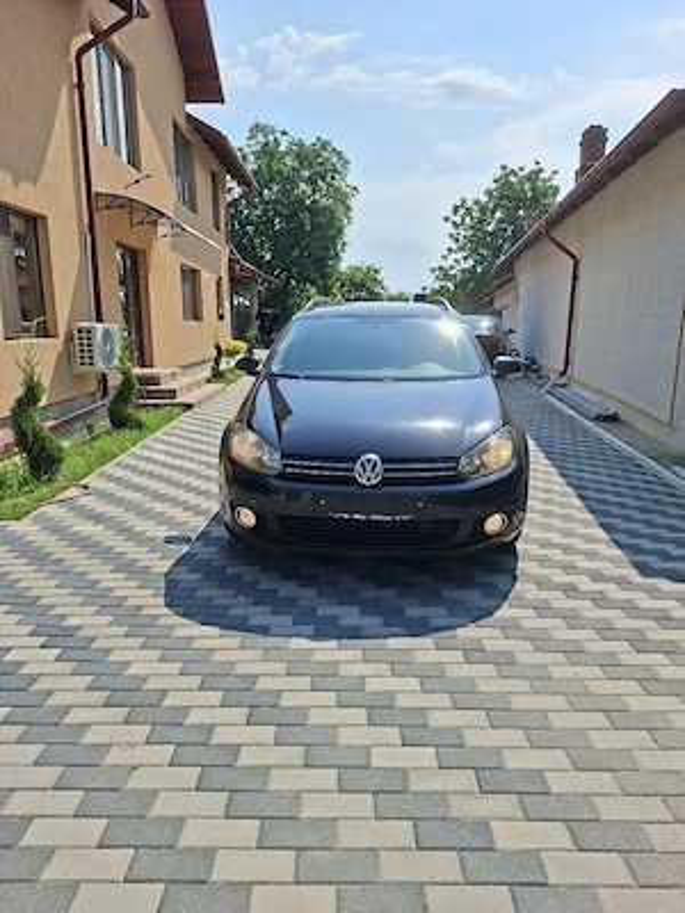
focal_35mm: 23
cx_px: 342
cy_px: 456
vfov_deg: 73.9
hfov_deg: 58.9
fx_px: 607
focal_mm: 5.54
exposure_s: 1/5000
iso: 50
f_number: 1.8
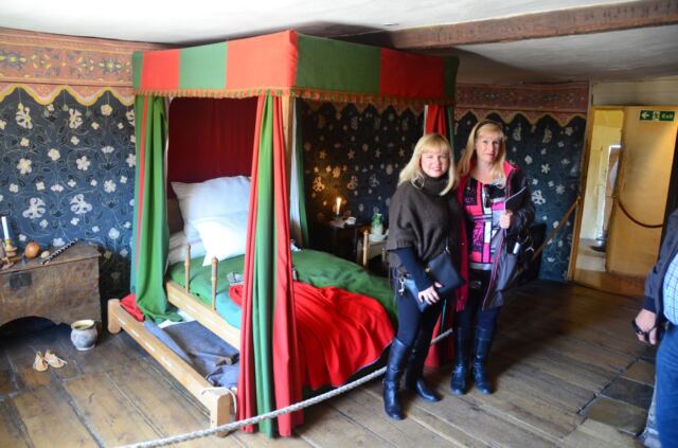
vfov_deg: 47.7
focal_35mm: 27
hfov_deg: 67.5
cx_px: 339
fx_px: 507
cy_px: 224
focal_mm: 18
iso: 800
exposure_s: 1/25
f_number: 3.5
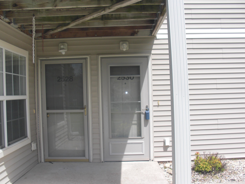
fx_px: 255
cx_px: 122
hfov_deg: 51.4
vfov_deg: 39.7
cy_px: 92
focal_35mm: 36
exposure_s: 1/125
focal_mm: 6.3
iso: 50
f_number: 7.9
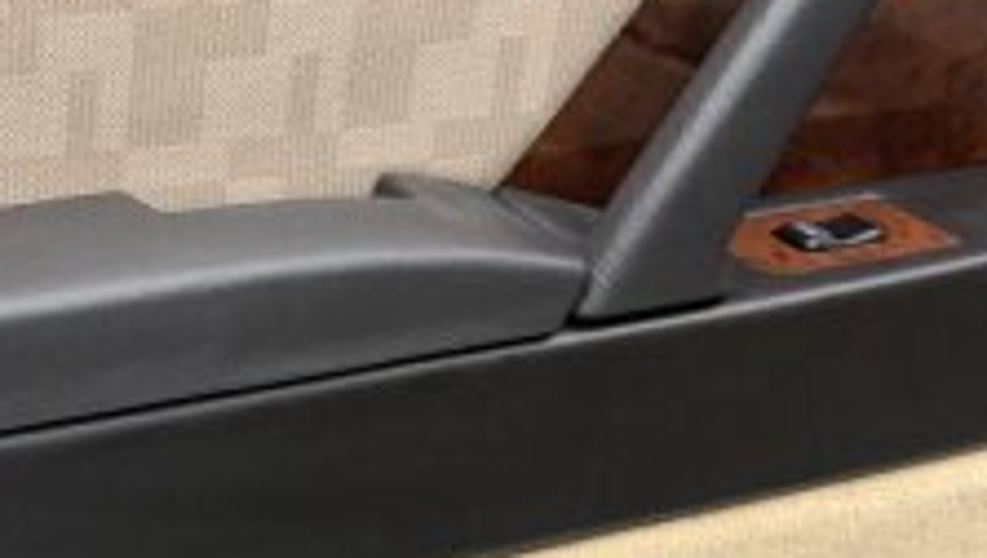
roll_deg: +1.3
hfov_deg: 27.5
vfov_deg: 16.1
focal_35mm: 75
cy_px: 363
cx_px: 168
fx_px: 1965
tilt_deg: -23.0
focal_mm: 6.76
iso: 200
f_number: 1.78
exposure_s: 1/49
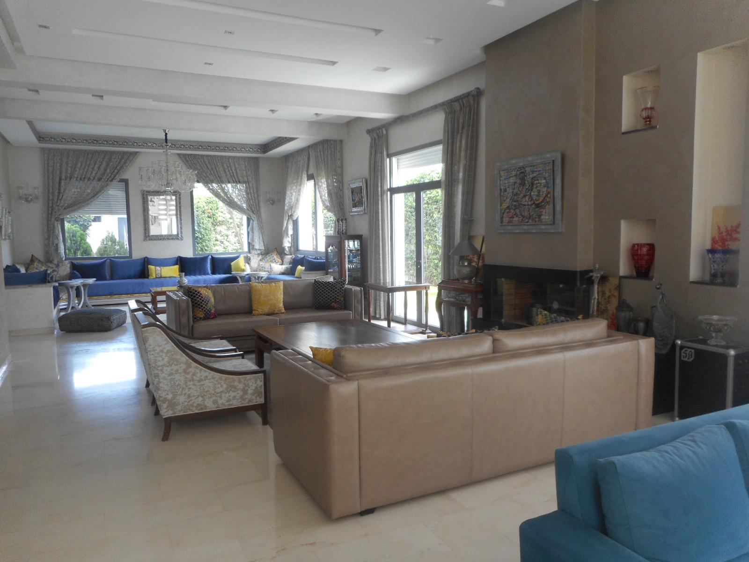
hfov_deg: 69.4
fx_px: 541
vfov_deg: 54.9
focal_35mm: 25
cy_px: 281
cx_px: 374
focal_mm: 4.5
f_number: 3.7
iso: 125
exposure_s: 1/30
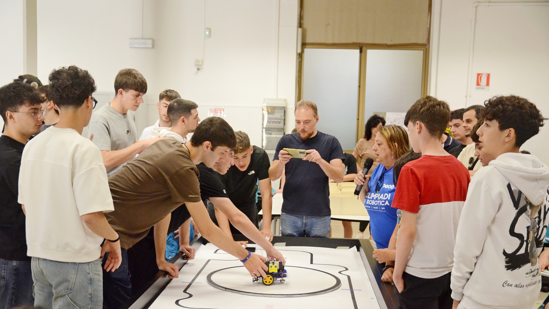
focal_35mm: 50
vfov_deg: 24.2
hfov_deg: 41.7
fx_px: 721
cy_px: 170
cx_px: 270
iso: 2500
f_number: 3.3
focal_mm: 31
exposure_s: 1/200
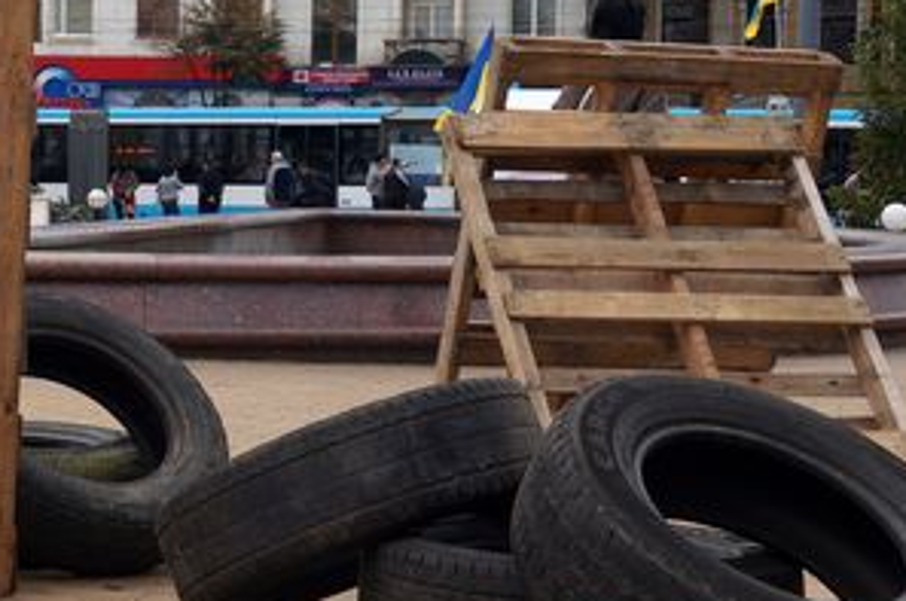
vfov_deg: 14.8
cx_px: 79
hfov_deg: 21.6
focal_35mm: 92
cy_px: 258
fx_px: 2312
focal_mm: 26
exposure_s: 1/250
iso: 100
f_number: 8
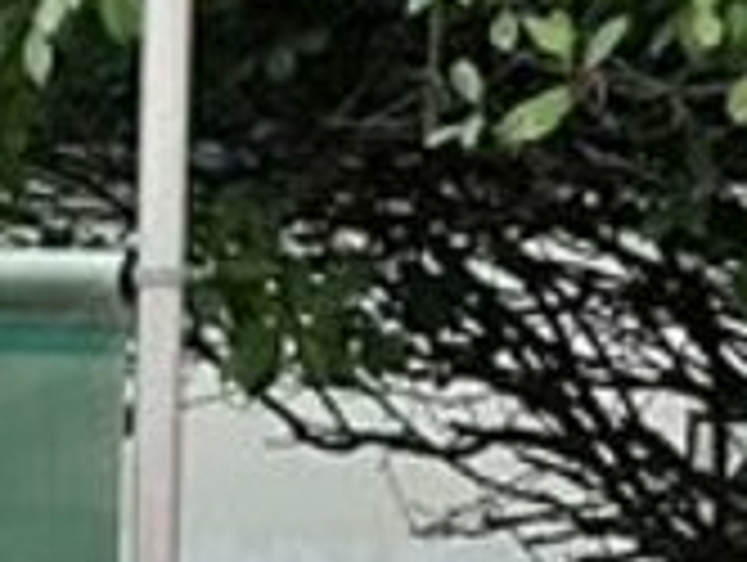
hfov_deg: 3.5
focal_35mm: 555
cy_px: 1313
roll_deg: -1.3
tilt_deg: -5.0
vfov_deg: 2.7
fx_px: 11994
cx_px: -1642
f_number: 2.8
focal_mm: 9
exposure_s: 1/121
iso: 32
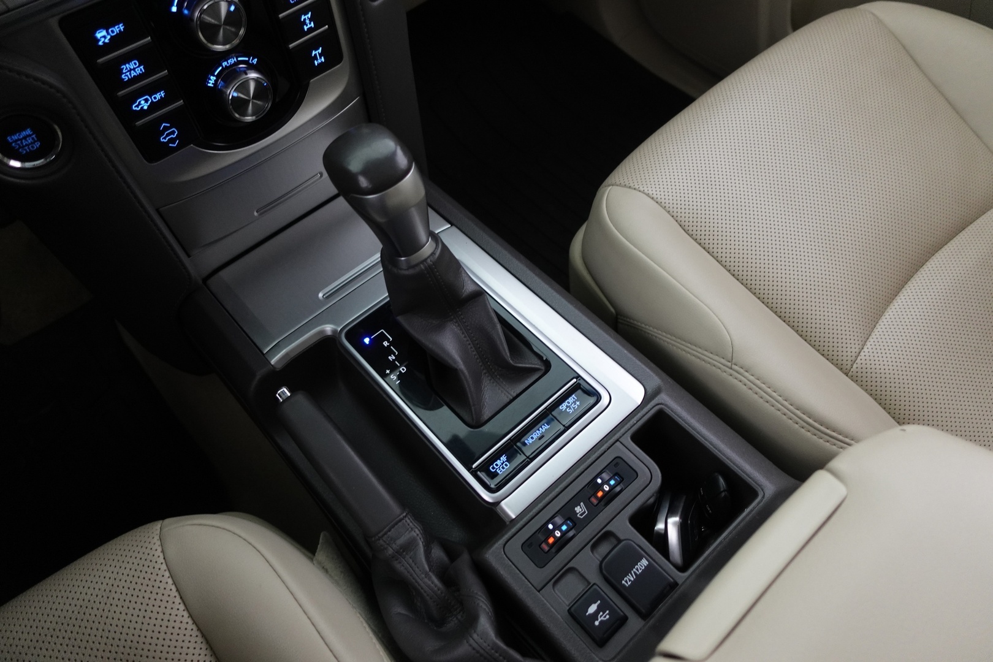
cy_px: 331
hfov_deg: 73.7
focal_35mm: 24
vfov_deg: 53.1
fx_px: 662
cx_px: 496
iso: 640
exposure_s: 1/30
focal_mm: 9.4
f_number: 1.8
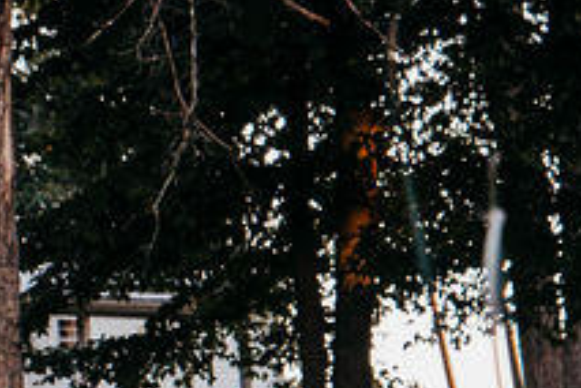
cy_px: 378
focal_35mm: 337
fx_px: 5438
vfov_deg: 4.1
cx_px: 248
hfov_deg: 6.1
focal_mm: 70
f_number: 5.6
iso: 640
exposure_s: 1/80
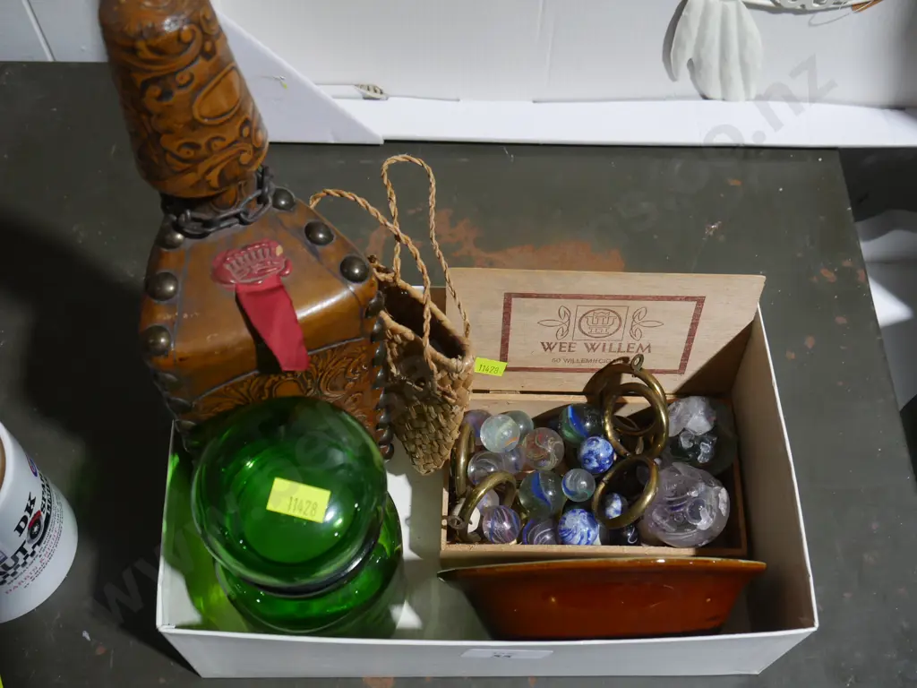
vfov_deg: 37.7
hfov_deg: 49.0
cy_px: 344
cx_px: 458
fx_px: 1007
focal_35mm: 38
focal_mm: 19
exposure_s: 1/60
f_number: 5
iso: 640
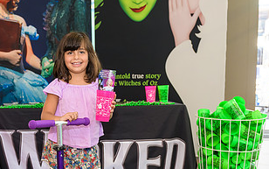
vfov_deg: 27.6
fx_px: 337
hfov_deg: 43.0
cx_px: 93
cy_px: 132
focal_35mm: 46
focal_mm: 24
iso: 400
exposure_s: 1/100
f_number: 3.2
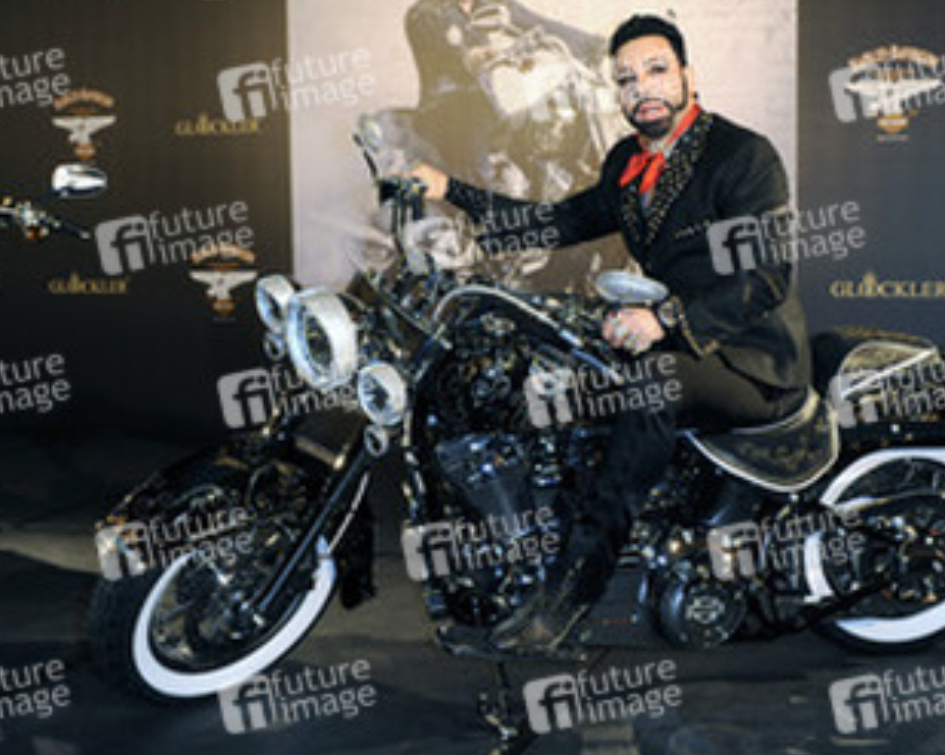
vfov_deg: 29.1
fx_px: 1454
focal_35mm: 52
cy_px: 315
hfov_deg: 36.0
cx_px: 520
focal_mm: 38
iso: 1000
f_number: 5
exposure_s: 1/100
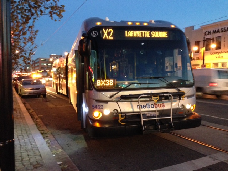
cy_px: 86
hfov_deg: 55.4
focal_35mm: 33
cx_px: 114
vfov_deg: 42.9
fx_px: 217
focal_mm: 4.12
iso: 500
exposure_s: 1/15
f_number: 2.4
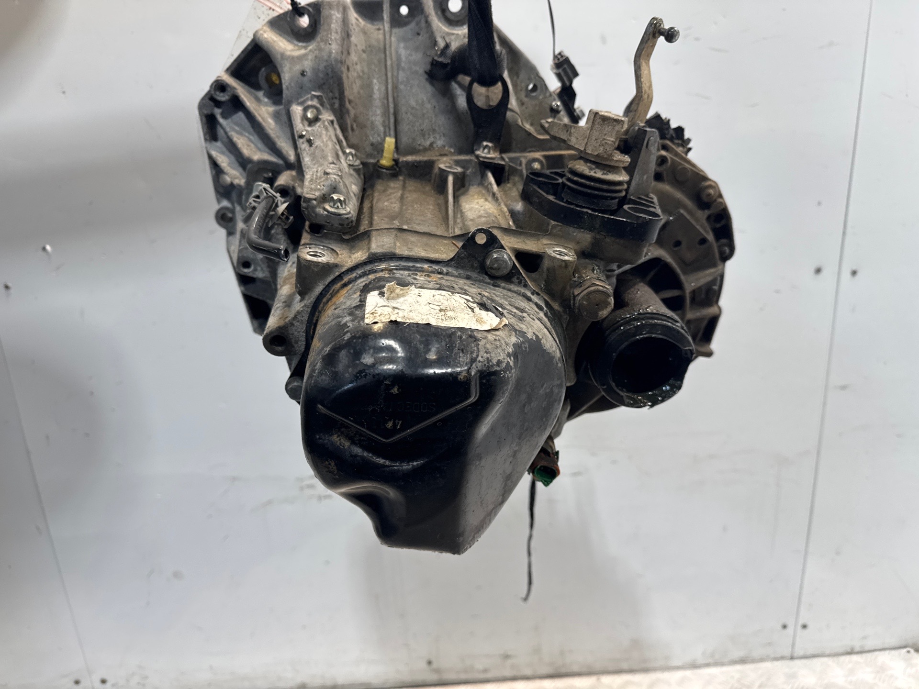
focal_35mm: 24
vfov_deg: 56.8
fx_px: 637
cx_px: 460
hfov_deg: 71.6
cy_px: 344
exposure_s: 1/100
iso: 80
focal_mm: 6.76
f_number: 1.78
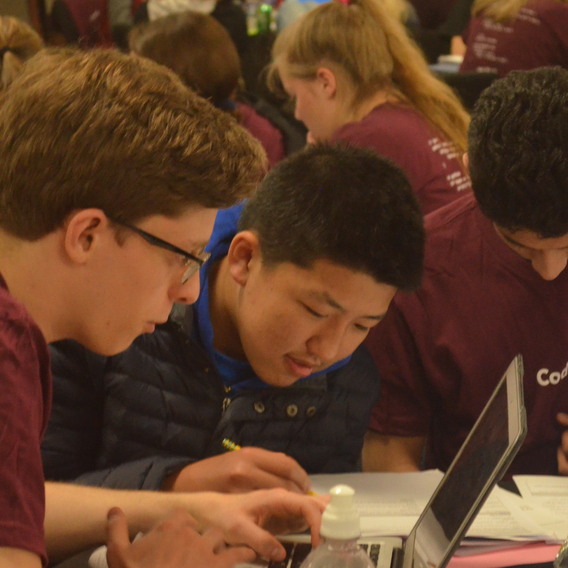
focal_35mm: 129
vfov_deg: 13.5
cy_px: 229
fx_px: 2391
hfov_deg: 13.5
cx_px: 260
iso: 3200
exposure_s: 1/25
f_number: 5.6
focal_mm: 55
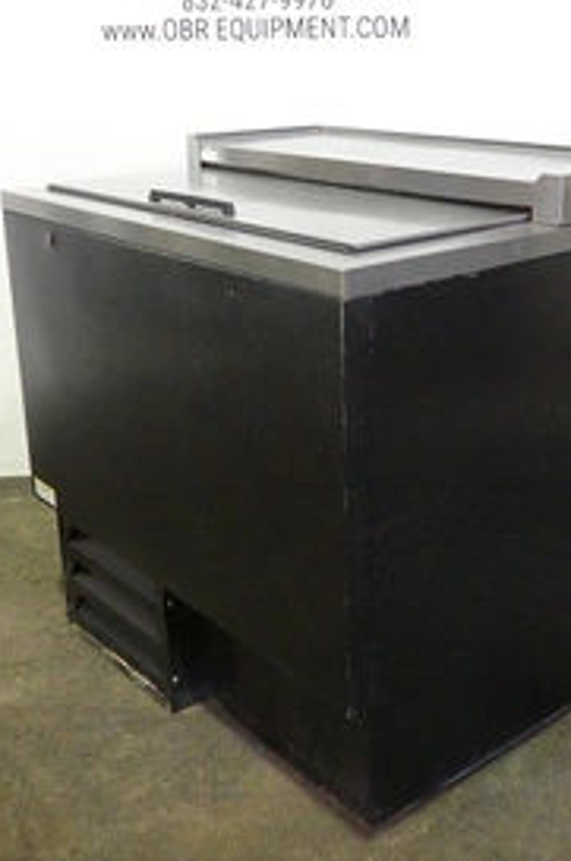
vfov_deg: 44.4
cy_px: 353
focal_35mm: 44
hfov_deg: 30.3
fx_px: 1051
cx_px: 360
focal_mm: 11.29
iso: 3200
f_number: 9
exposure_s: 1/20
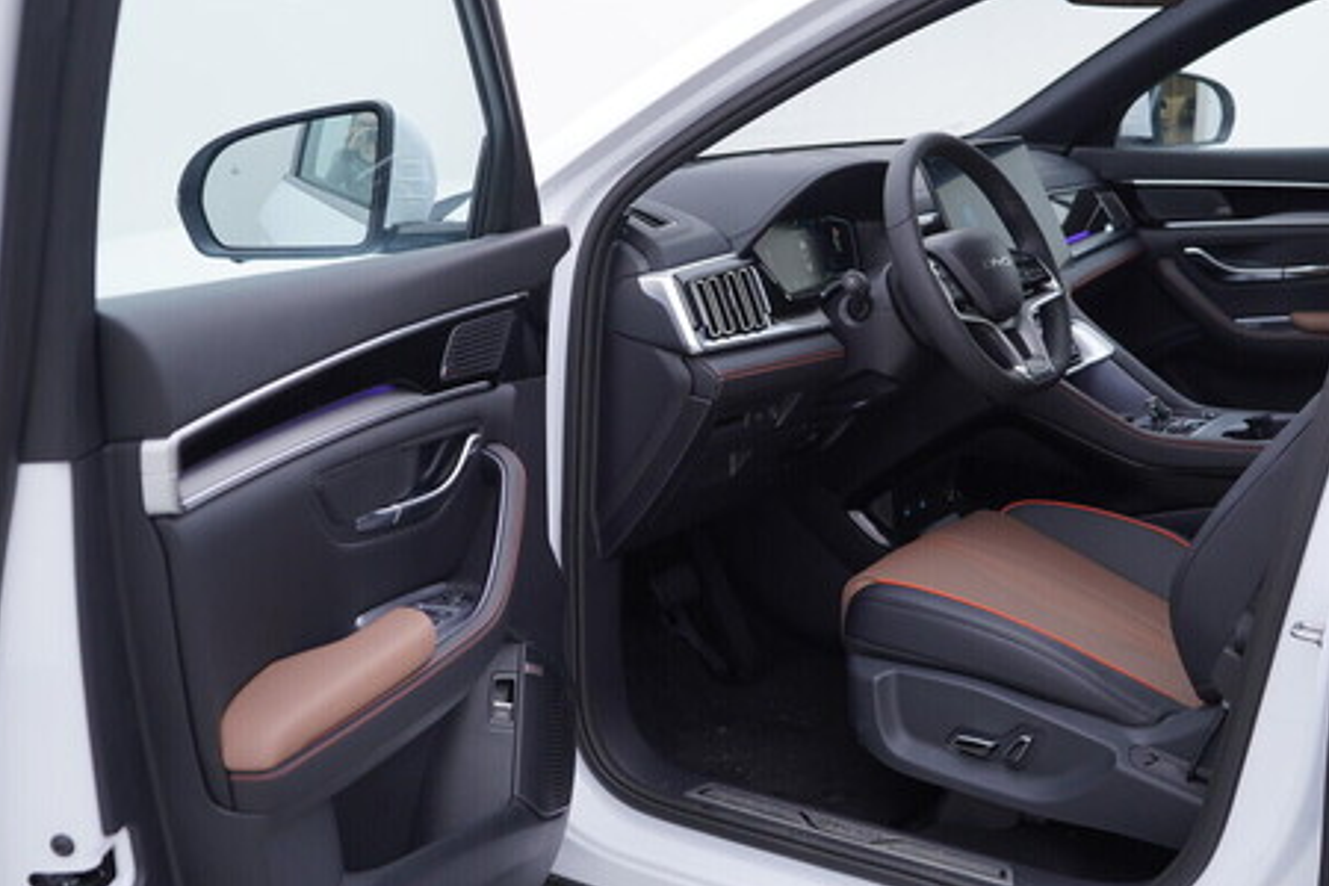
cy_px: 391
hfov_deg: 44.4
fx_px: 1624
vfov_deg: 30.5
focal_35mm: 44
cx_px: 735
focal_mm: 24
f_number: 3.5
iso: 125
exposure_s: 1/60
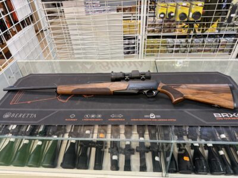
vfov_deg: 56.8
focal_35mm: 24
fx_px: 165
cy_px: 89
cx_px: 119
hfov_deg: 71.6
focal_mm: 6.76
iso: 160
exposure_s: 1/50
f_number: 1.78
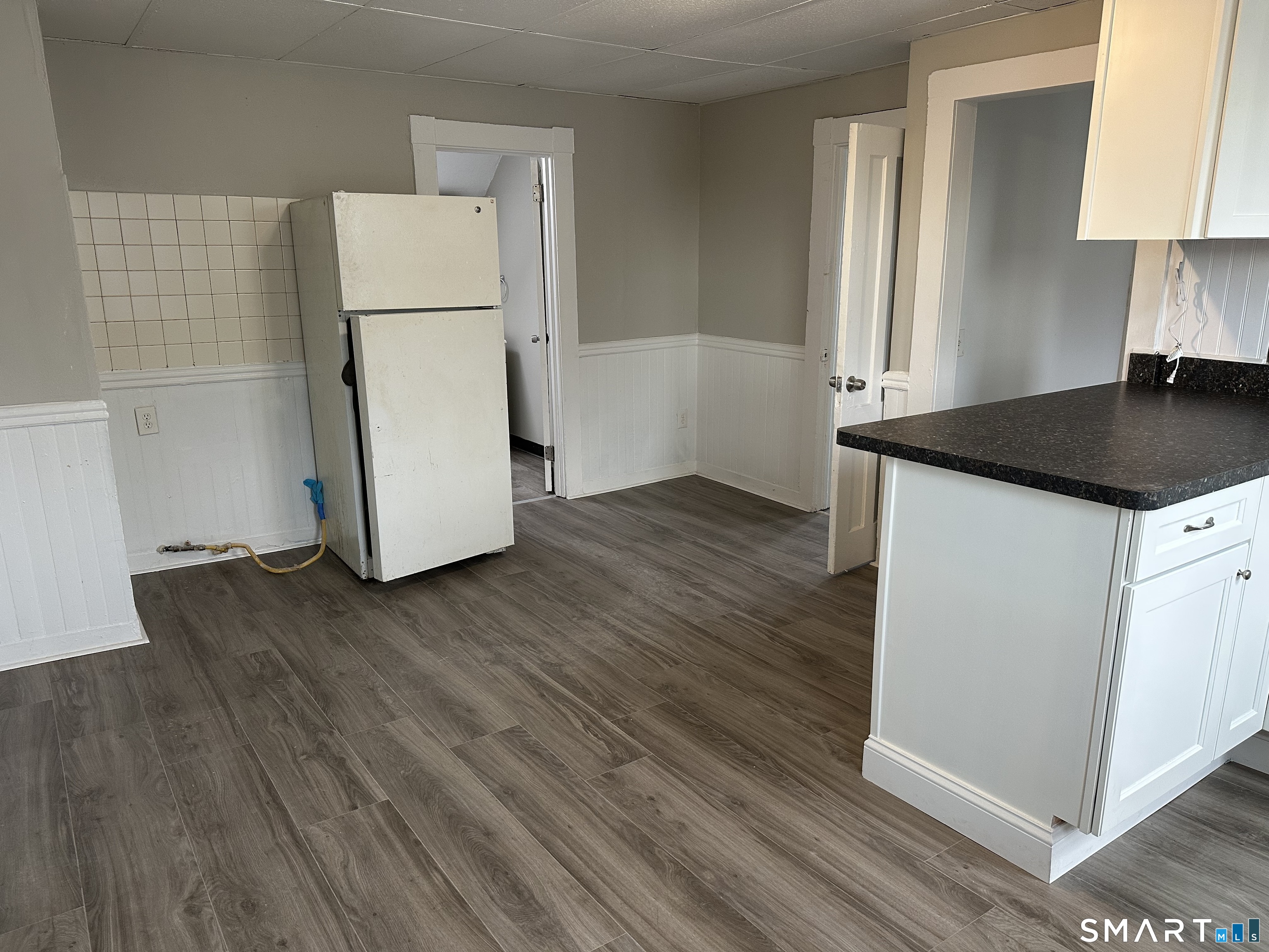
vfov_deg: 56.8
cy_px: 476
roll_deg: +0.9
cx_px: 634
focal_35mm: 24
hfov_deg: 71.6
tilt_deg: -13.8
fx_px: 880
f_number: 1.78
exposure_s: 1/60
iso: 200
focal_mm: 6.86
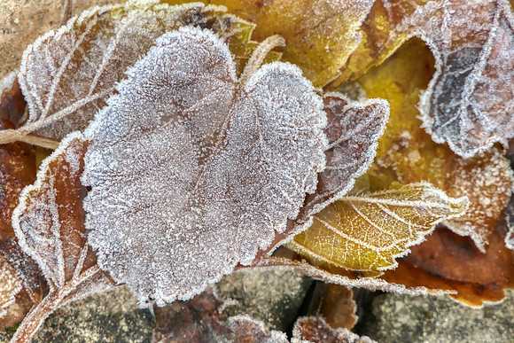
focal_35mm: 471
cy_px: 172
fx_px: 6726
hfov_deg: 4.4
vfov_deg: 2.9
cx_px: 257
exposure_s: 1/125
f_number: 4.5
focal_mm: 172.8
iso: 640
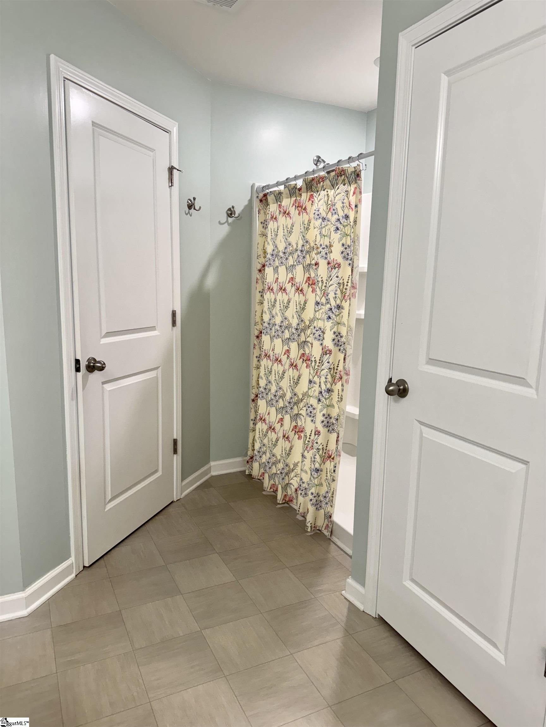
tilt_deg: -9.4
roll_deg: -2.0
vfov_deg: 71.6
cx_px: 273
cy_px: 364
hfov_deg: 56.8
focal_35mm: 24
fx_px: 505
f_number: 1.78
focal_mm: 6.76
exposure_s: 1/120
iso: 200
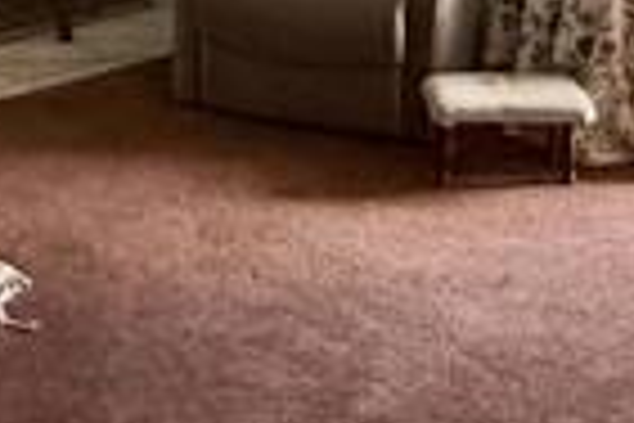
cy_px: -45
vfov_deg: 12.7
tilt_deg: -15.8
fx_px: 1867
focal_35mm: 106
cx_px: 360
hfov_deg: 19.3
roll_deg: -1.2
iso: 250
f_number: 2.2
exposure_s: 1/120
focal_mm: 2.22
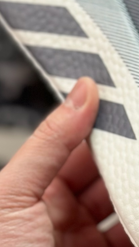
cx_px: 226
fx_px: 956
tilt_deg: -54.3
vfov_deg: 14.7
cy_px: 108
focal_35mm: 146
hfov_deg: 8.1
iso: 80
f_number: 1.78
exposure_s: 1/1305
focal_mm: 6.86
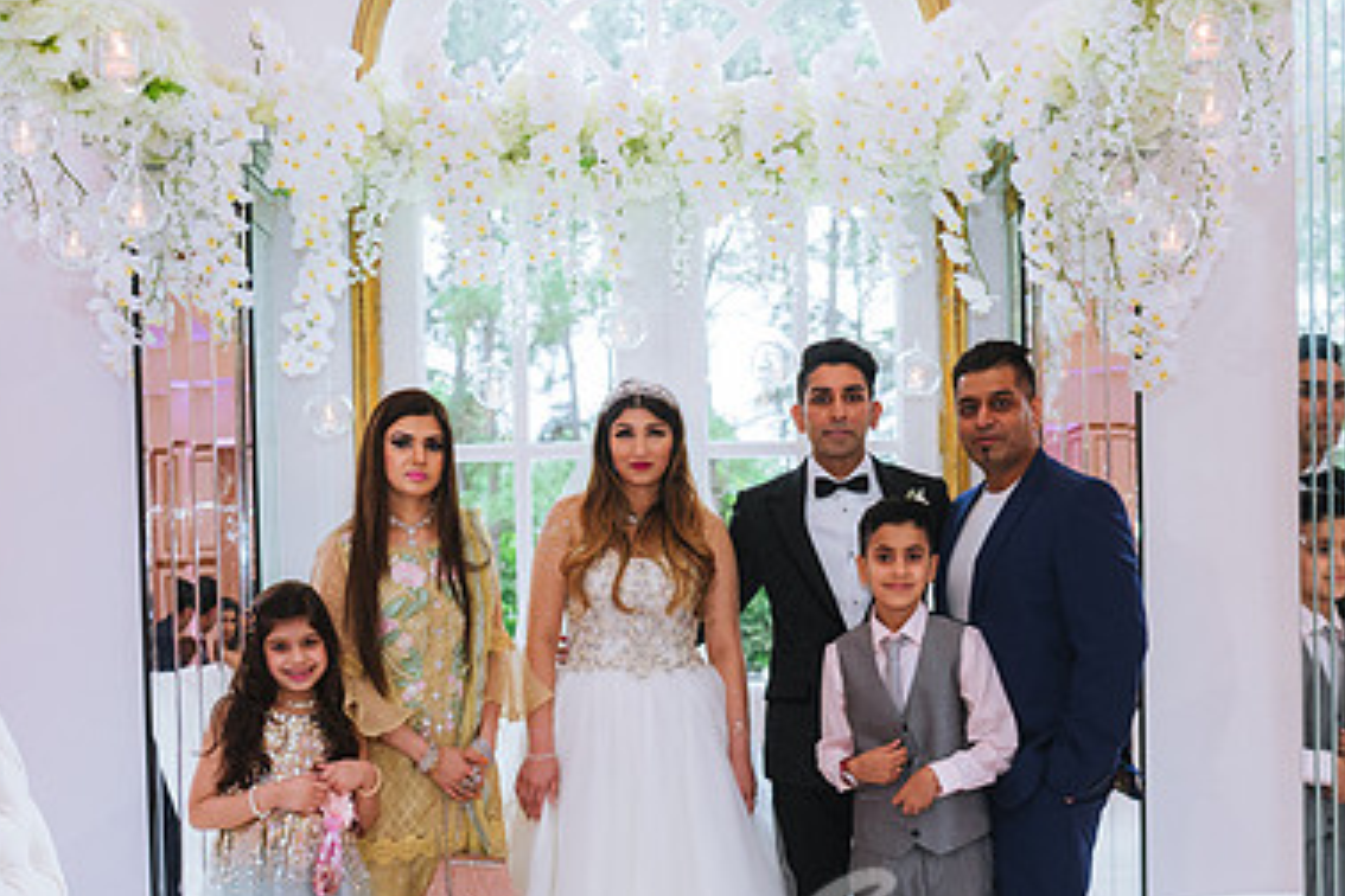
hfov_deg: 42.7
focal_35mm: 46
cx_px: 690
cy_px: 667
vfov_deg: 28.8
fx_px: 1718
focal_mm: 30
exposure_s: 1/200
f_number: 2.8
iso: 800
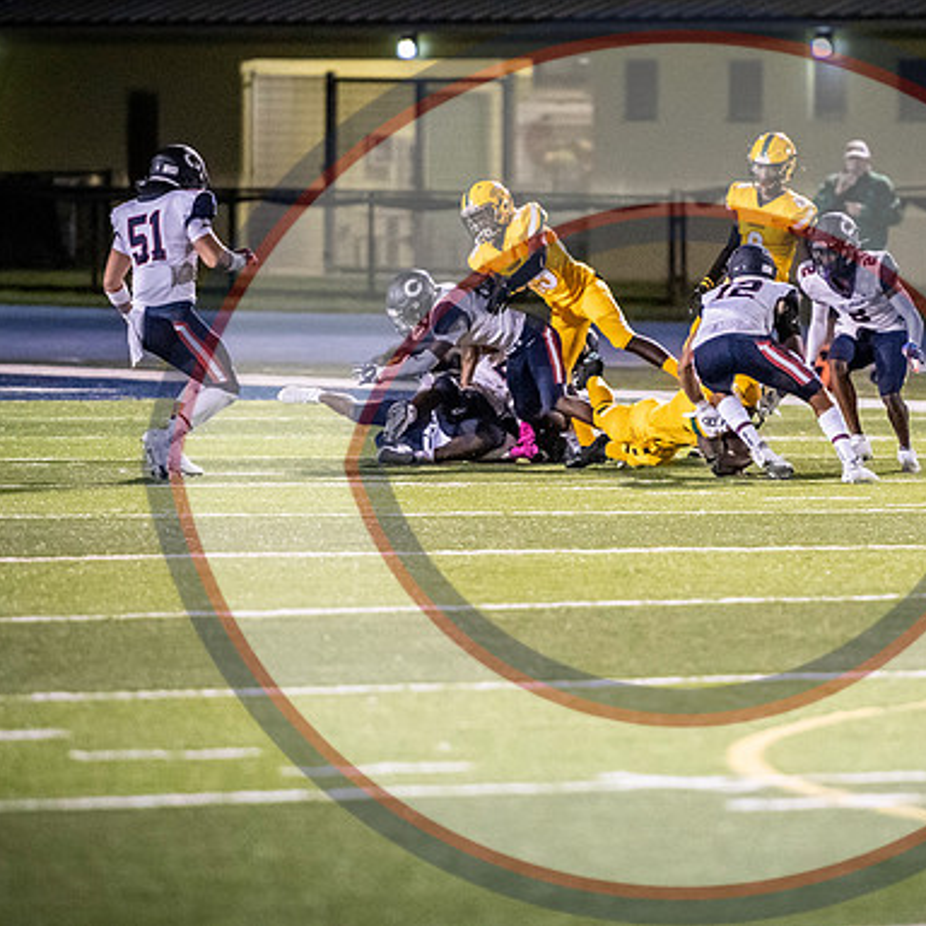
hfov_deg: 4.5
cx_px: 673
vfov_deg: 4.6
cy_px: 464
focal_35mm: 385
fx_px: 11652
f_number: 2.8
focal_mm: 200
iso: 9000
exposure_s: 1/2000
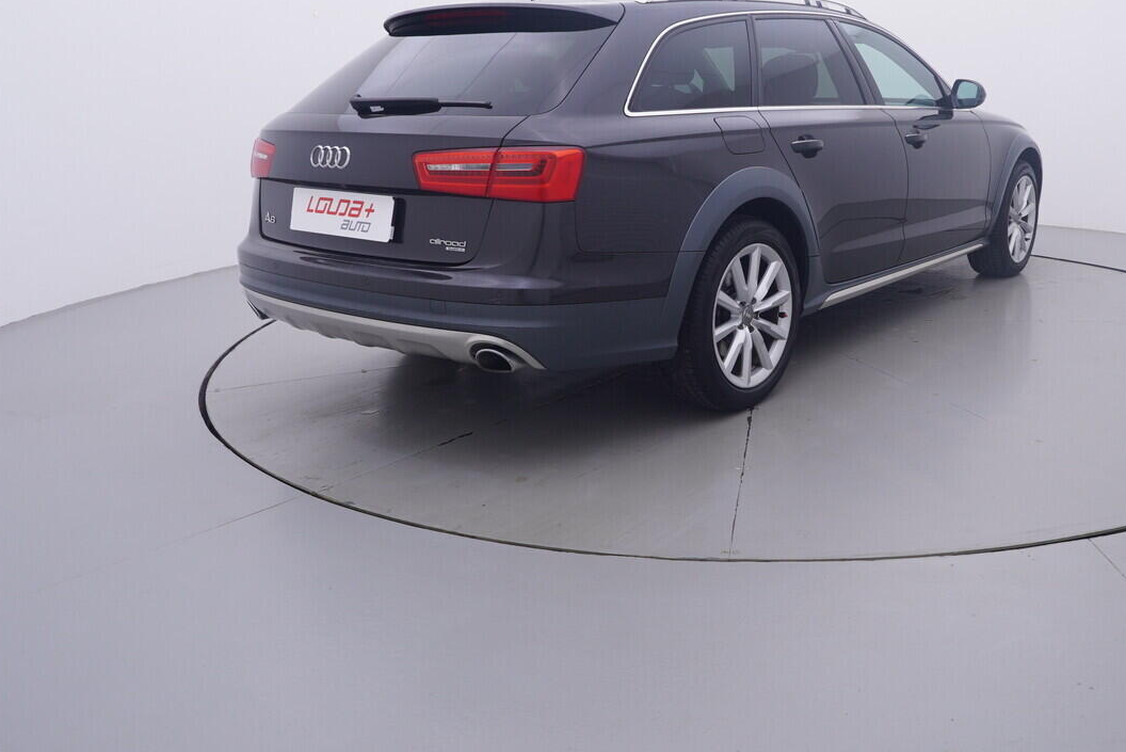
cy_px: 343
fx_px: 960
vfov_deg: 42.7
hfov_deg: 59.6
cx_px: 737
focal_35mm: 31
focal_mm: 15
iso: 200
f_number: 5
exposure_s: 1/80
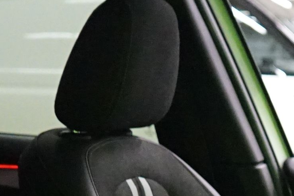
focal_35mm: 149
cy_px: 411
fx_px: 1216
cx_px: 309
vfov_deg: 8.6
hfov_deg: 13.5
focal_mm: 28
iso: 6400
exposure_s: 1/60
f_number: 3.5
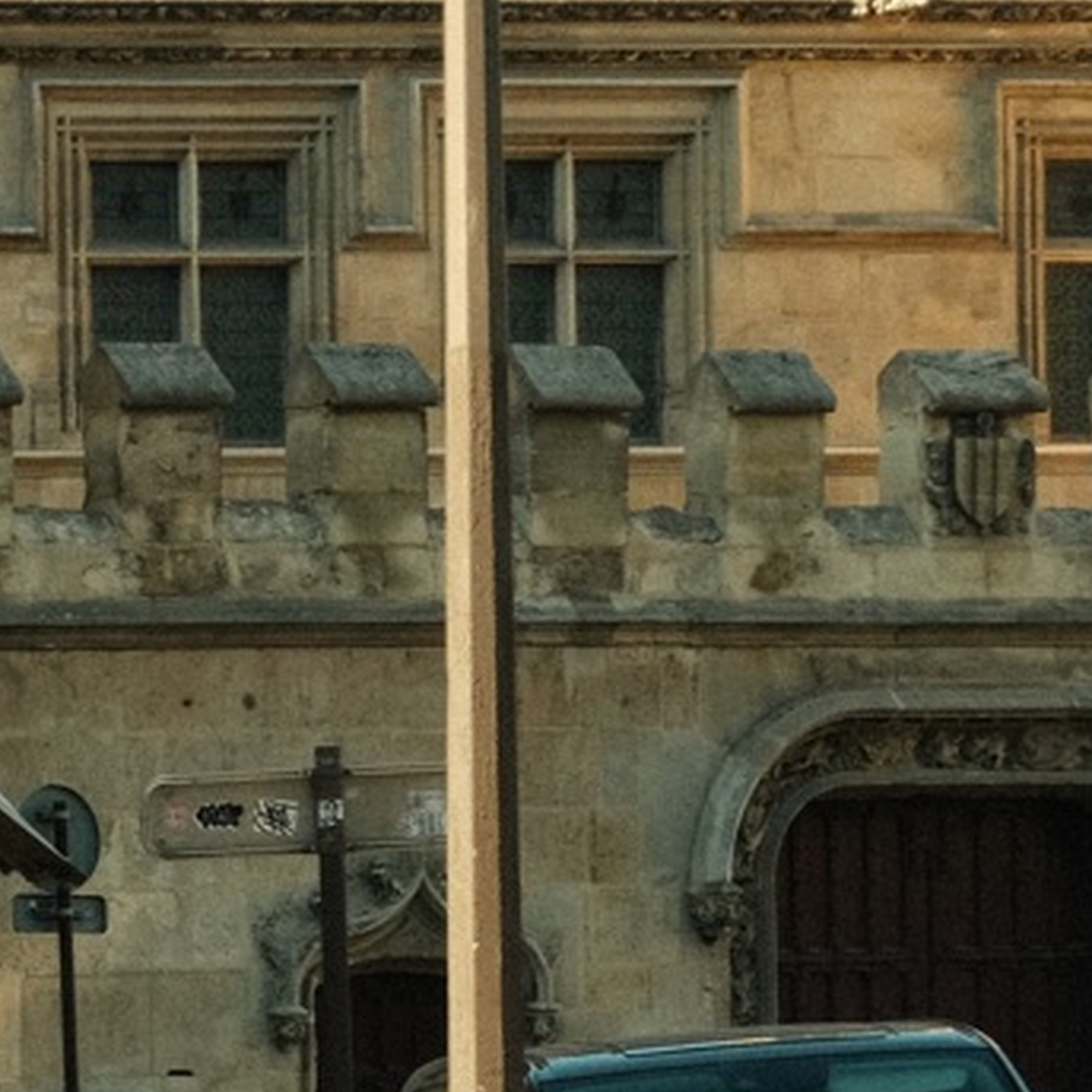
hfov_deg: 6.5
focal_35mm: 258
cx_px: -1327
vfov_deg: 6.8
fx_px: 9208
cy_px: 536
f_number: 7.1
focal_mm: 38.5
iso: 1250
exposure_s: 1/640
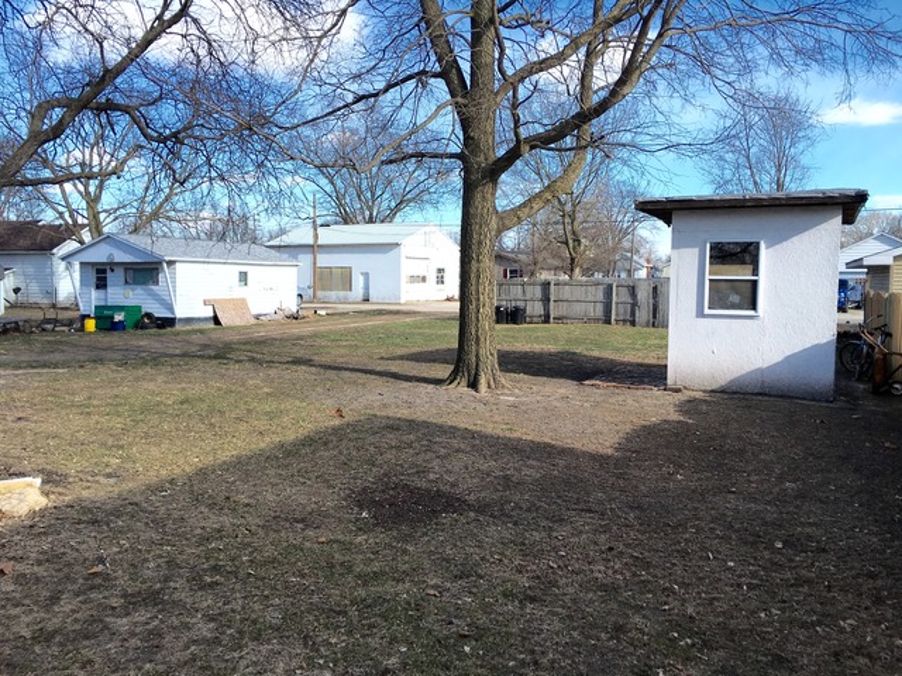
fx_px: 756
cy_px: 338
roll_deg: +1.0
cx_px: 451
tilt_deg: -2.2
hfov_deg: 61.7
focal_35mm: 29
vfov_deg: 48.2
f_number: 2.2
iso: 25
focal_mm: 4.15
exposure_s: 1/905
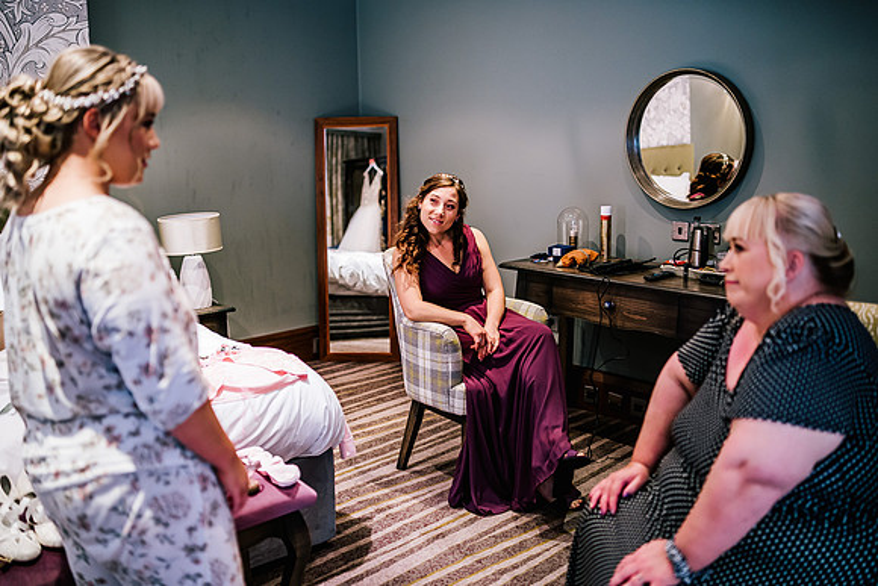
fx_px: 872
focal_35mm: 36
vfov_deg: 37.1
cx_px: 439
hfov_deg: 53.5
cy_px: 293
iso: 1250
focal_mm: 35
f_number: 1.6
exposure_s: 1/250
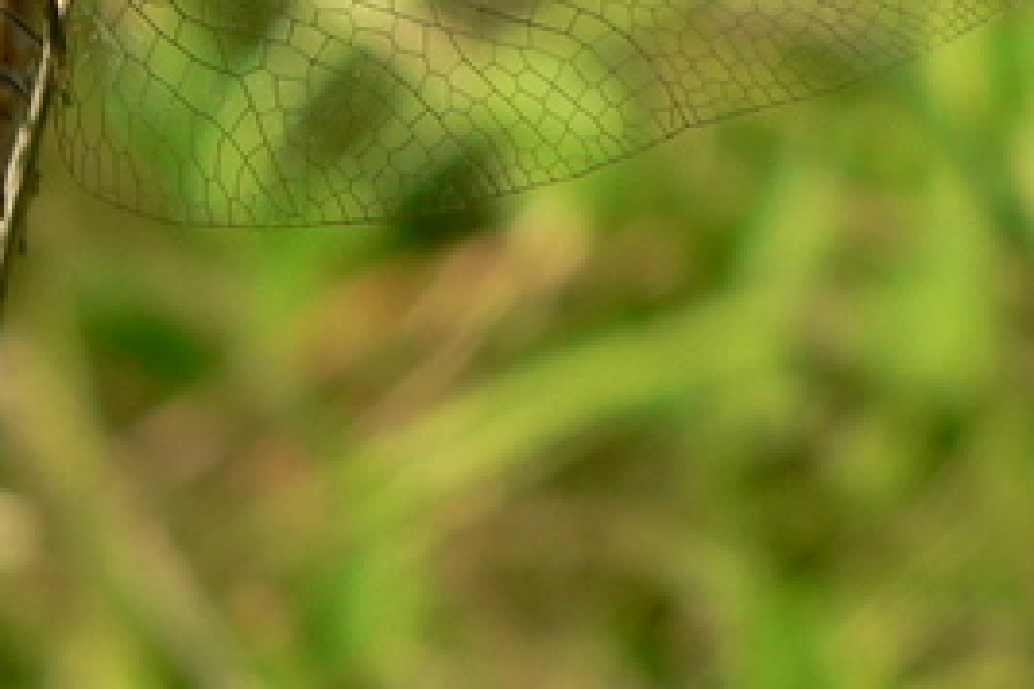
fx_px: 5830
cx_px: 37
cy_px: -31
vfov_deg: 6.7
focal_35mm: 203
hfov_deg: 10.1
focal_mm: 10.2
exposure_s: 1/320
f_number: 4
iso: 80
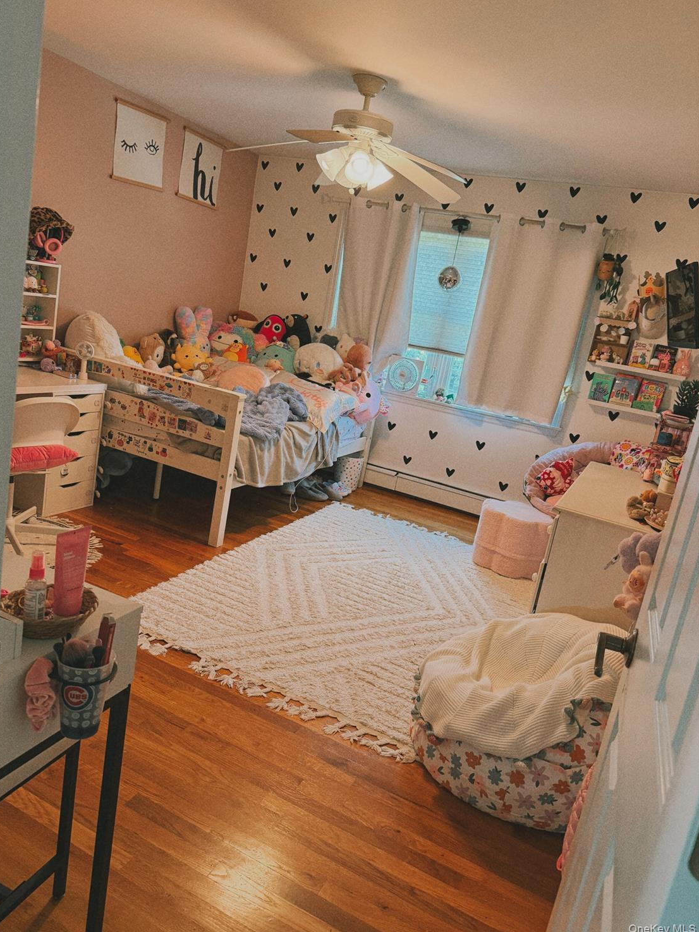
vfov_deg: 69.4
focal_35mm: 25
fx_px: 673
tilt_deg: -11.1
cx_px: 337
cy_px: 452
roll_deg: -10.4
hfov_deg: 54.9
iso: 200
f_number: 1.78
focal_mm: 6.76
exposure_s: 1/60
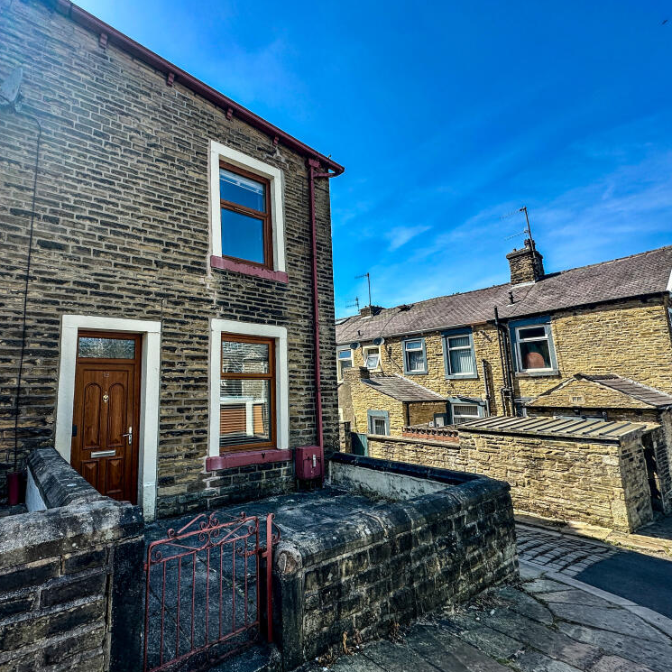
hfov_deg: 82.2
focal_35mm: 17
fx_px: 373
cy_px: 337
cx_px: 246
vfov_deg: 84.0
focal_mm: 2.22
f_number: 2.2
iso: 40
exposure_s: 1/739
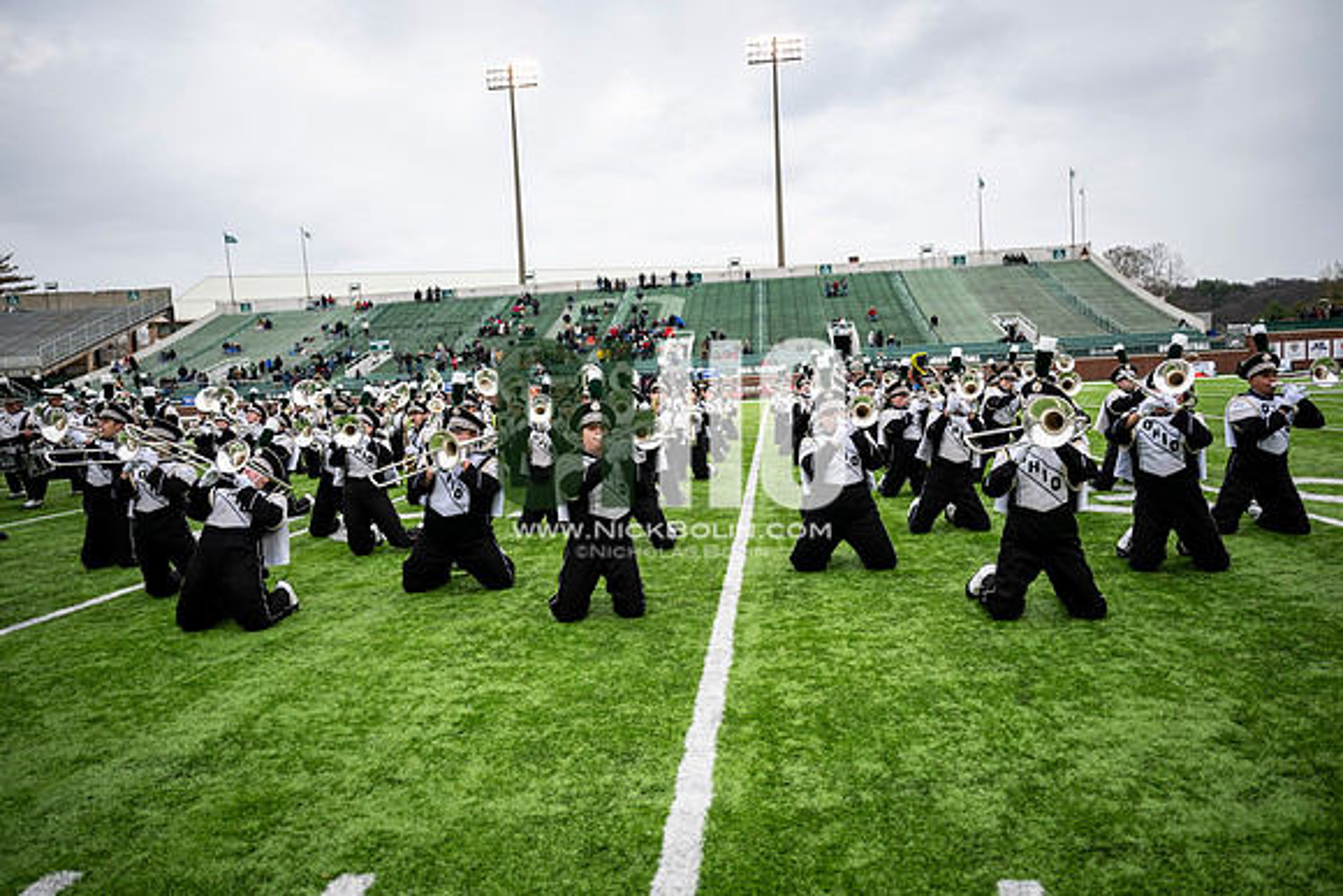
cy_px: 448
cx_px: 672
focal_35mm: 24
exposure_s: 1/500
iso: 100
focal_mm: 24
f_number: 2.8
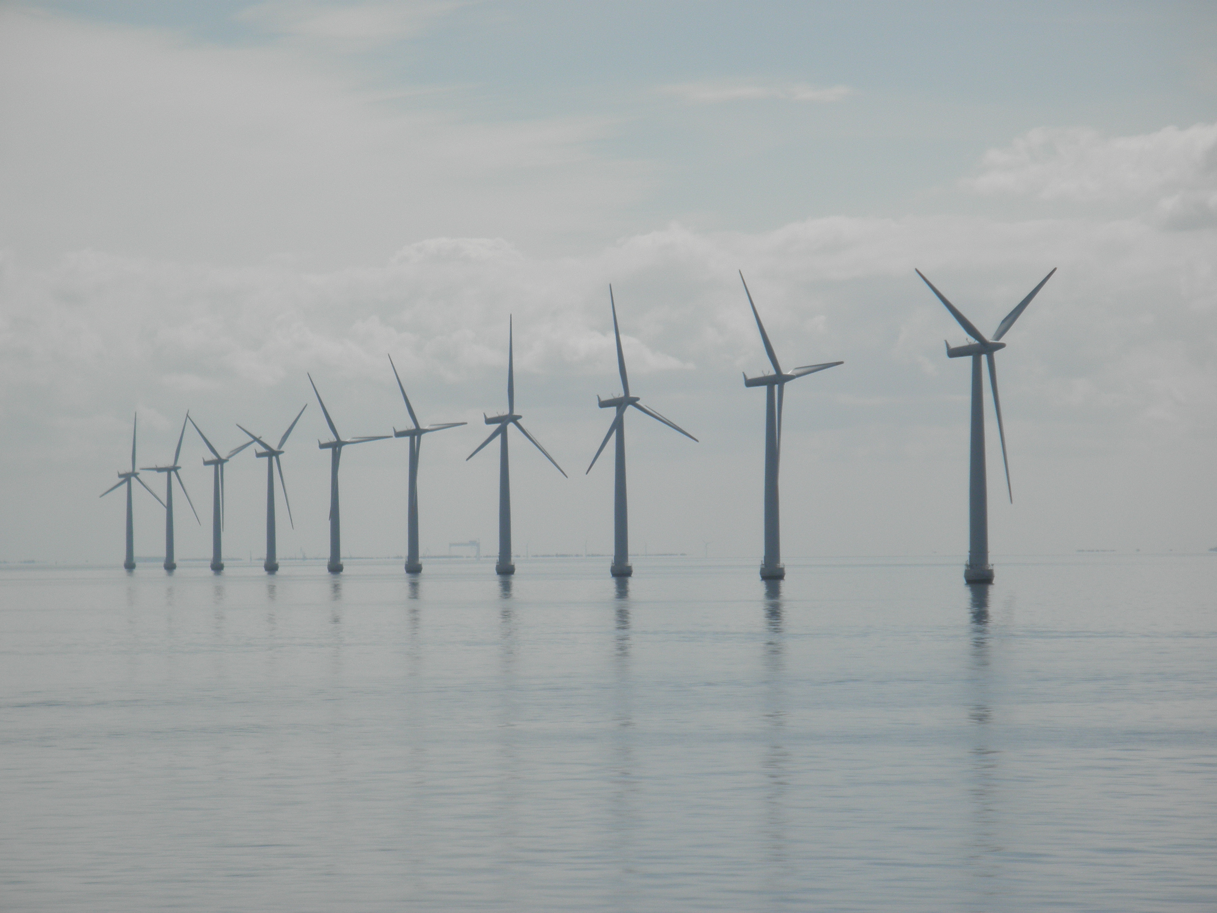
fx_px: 6891
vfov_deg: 7.6
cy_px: 456
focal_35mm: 196
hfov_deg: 10.1
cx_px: 608
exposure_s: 1/1000
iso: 64
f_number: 5.9
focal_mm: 35
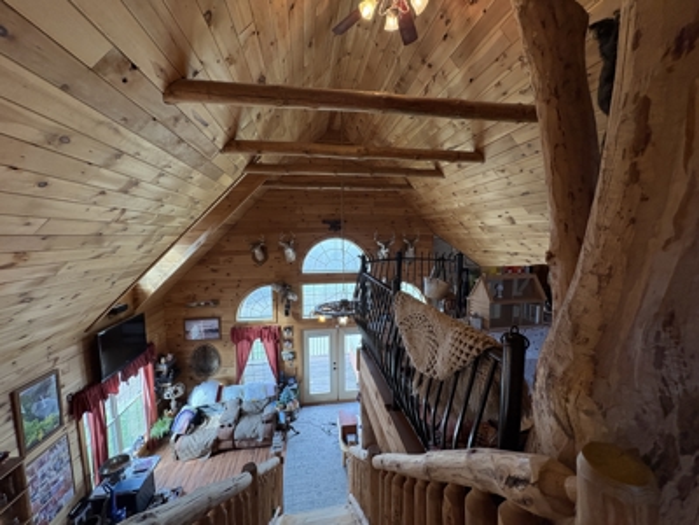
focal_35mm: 14
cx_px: 350
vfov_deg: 85.7
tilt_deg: -6.4
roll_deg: +1.4
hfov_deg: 102.1
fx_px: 283
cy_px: 262
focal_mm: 2.22
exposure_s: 1/120
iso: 400
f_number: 2.2
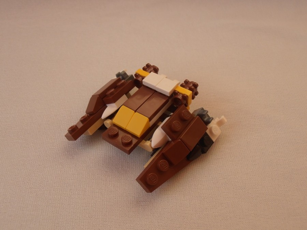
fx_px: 328
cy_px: 115
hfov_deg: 50.1
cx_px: 154
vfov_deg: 38.7
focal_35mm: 37
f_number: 3.9
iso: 80
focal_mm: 6.61
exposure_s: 1/100
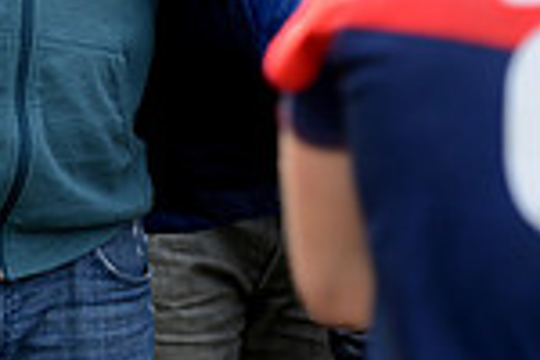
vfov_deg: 2.1
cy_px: -139
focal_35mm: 640
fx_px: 9599
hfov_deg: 3.2
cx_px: -86
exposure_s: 1/400
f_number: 4
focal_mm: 165
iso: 400
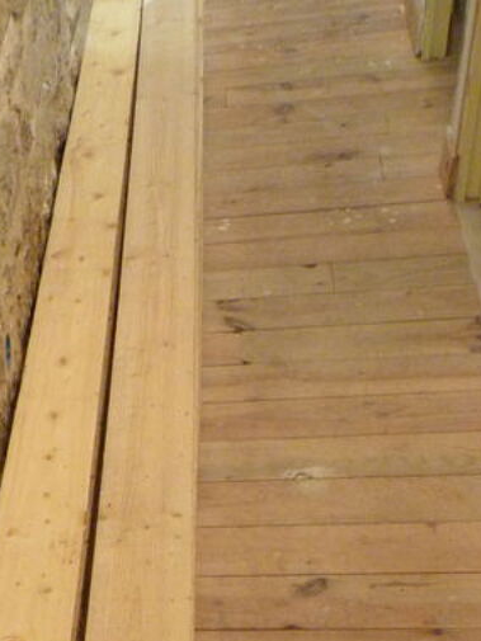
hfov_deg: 21.6
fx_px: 1222
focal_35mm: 66
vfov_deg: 26.2
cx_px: 25
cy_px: 765
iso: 400
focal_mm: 4.5
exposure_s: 1/8
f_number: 2.8
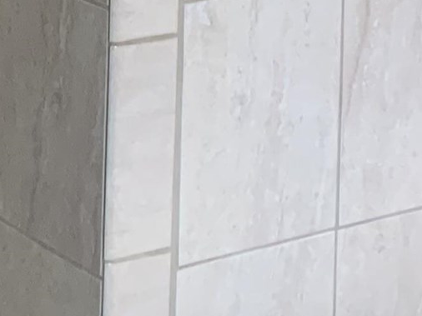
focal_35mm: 158
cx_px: -391
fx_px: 1925
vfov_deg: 8.7
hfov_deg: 11.4
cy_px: -365
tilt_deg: -5.4
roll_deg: -0.8
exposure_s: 1/60
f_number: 1.8
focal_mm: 4.25
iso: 100
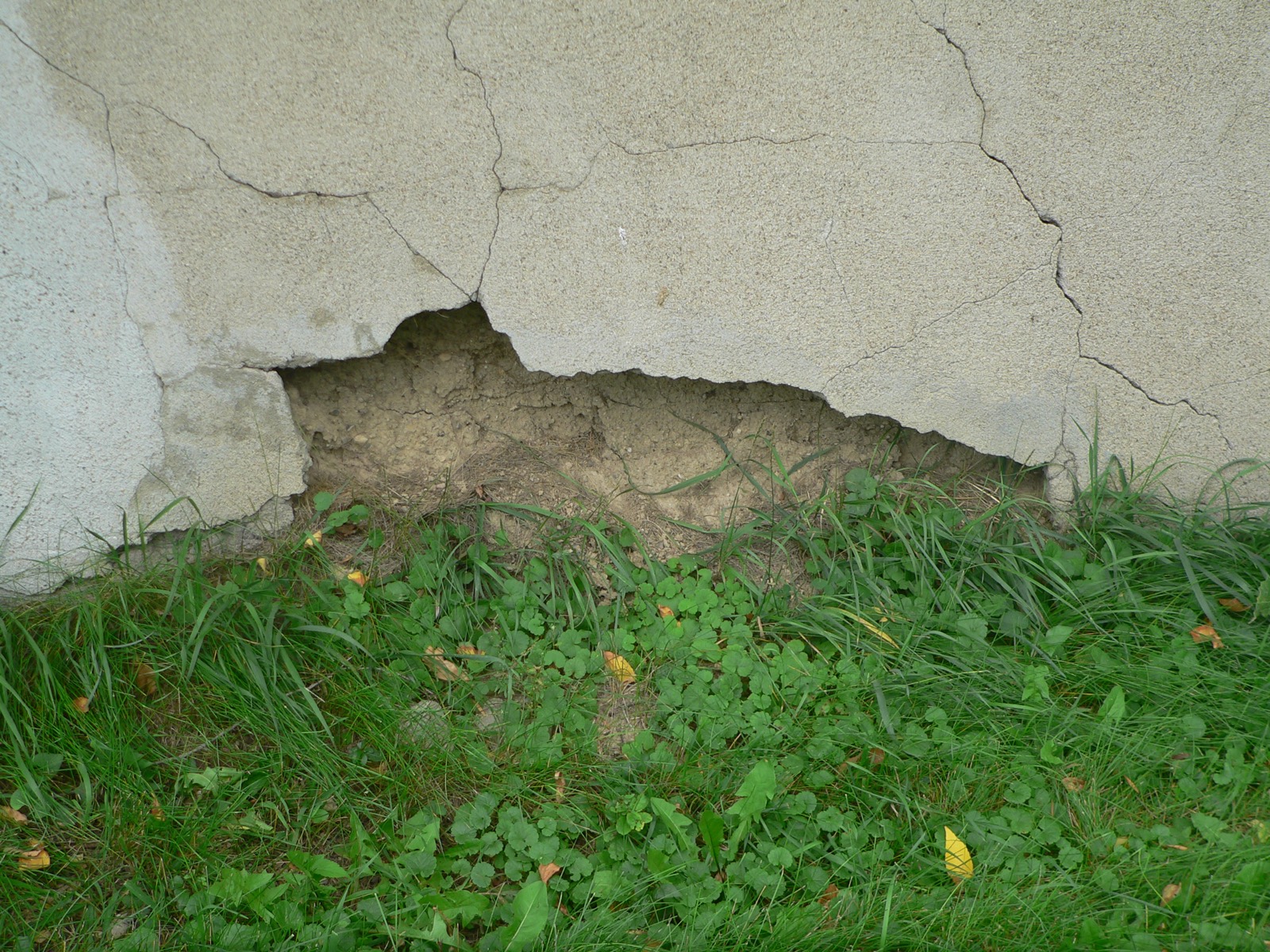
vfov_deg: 32.9
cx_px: 635
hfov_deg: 42.9
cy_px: 476
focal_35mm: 44
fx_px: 1614
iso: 80
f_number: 2.8
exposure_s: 1/100
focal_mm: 7.3
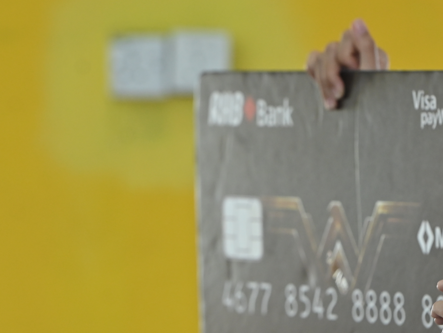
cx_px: 347
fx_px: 5069
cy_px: 186
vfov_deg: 3.8
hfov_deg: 5.0
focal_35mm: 396
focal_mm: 175
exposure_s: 1/200
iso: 1000
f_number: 5
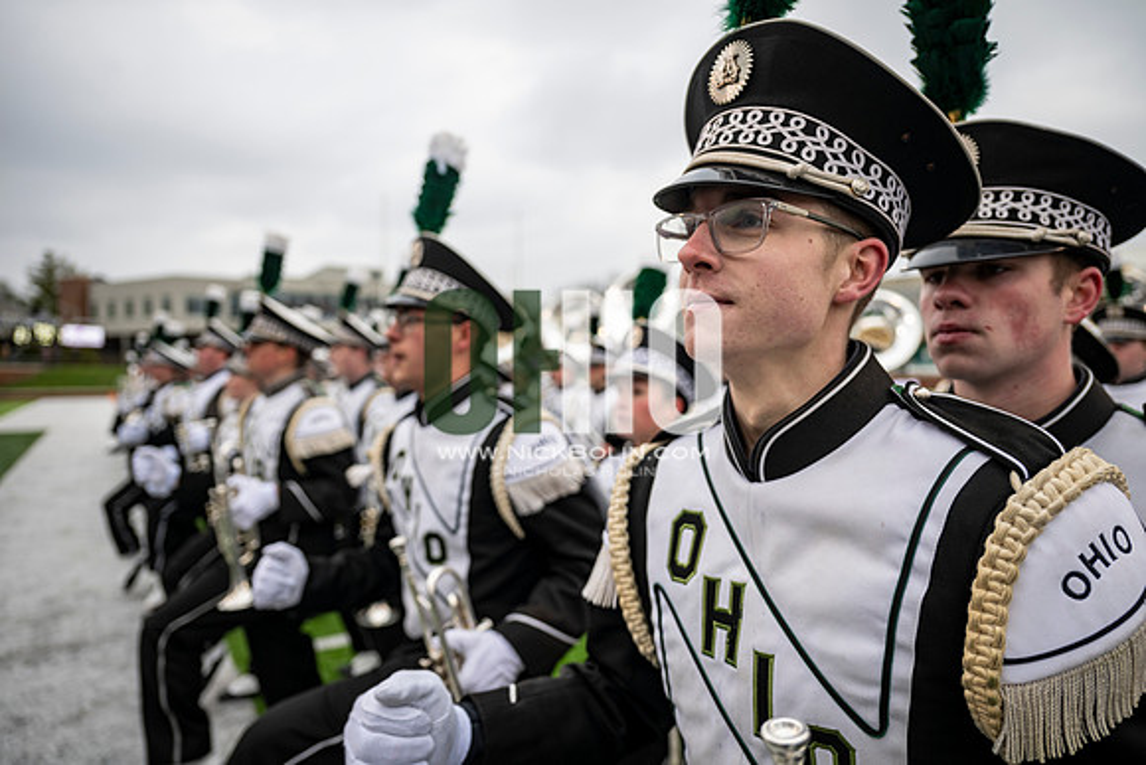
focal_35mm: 24
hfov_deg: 73.7
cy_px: 382
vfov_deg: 53.2
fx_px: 764
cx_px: 573
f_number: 2.8
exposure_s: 1/500
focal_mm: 24
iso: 100
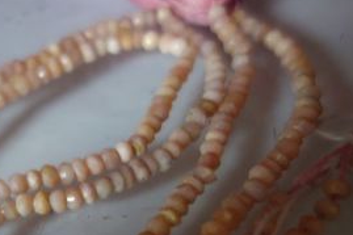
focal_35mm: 52
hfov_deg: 36.6
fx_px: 510
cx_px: 59
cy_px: 188
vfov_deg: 25.5
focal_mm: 10.4
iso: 125
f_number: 1.8
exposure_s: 1/30
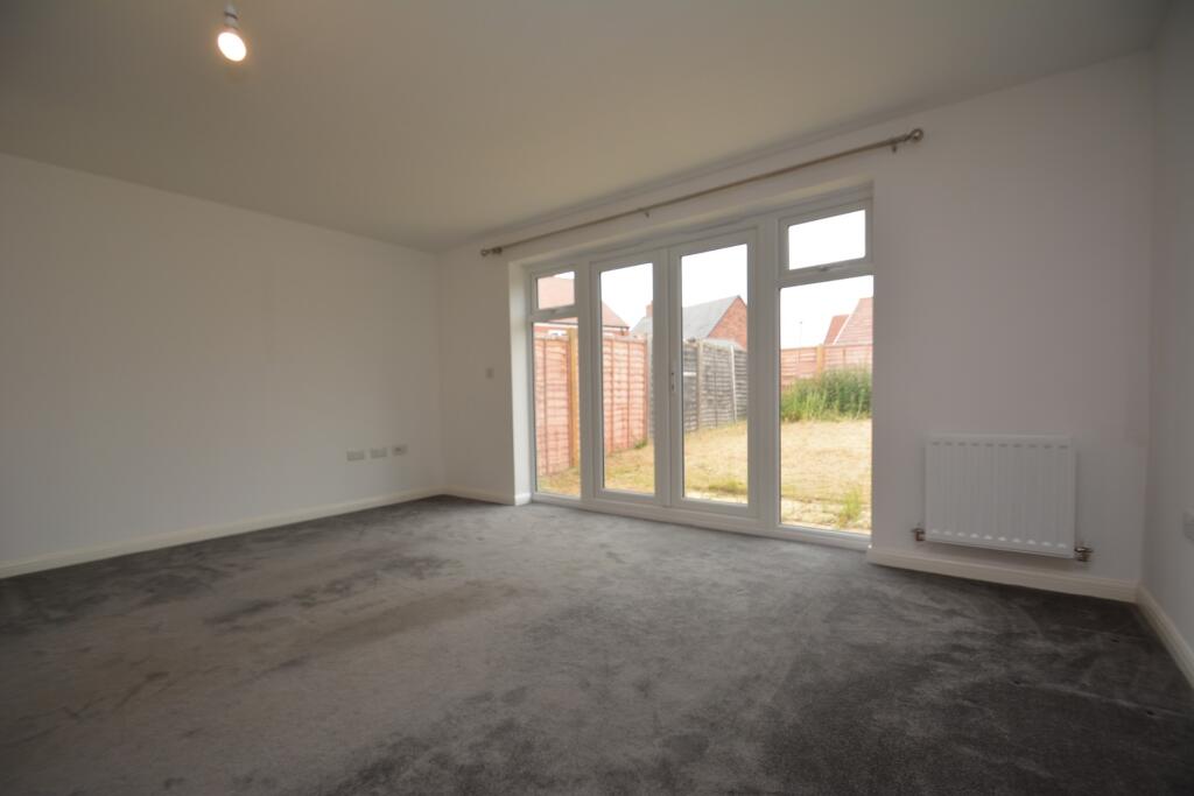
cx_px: 597
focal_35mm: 15
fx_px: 498
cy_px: 398
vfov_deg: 77.3
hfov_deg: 100.4
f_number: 4.5
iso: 200
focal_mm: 10
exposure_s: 1/80
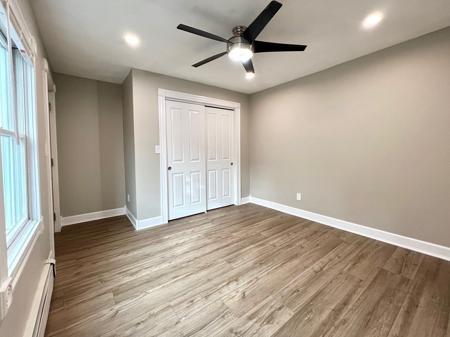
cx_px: 224
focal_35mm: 14
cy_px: 159
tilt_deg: -3.3
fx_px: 182
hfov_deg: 102.1
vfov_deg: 85.6
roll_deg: +0.6
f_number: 1.8
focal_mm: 1.57
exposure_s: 1/120
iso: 200
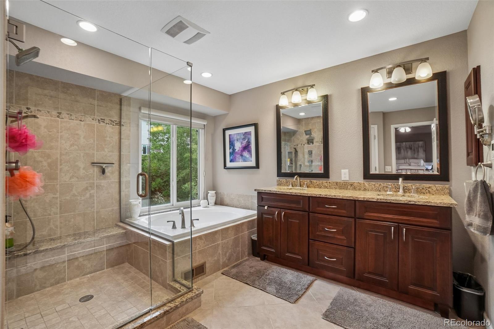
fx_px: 206
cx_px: 247
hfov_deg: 100.4
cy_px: 164
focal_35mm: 15
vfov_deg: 77.3
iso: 400
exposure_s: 1/15
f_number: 8
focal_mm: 10
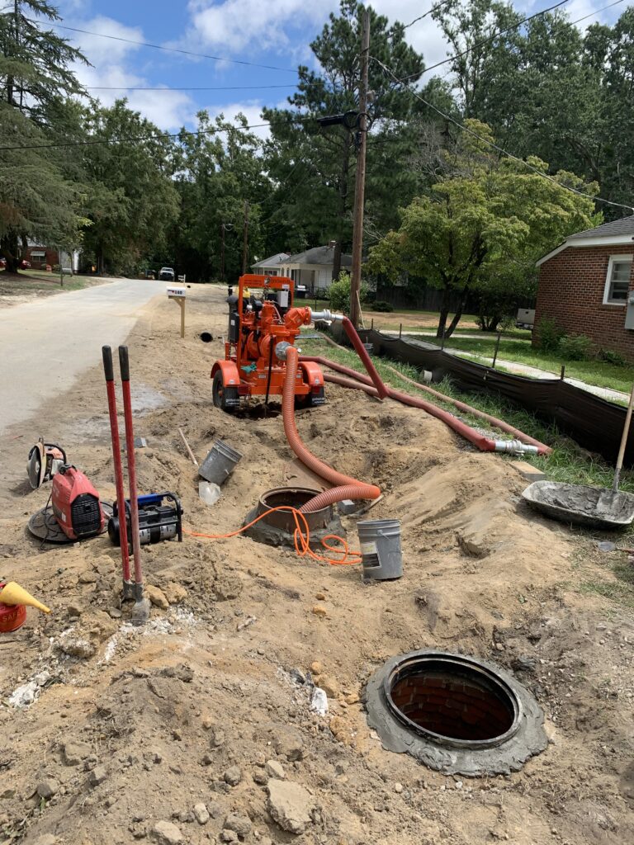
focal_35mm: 26
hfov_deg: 53.1
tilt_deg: -10.1
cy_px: 422
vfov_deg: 67.3
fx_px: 635
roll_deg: -3.2
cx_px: 317
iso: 25
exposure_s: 1/1468
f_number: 1.8
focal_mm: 4.25
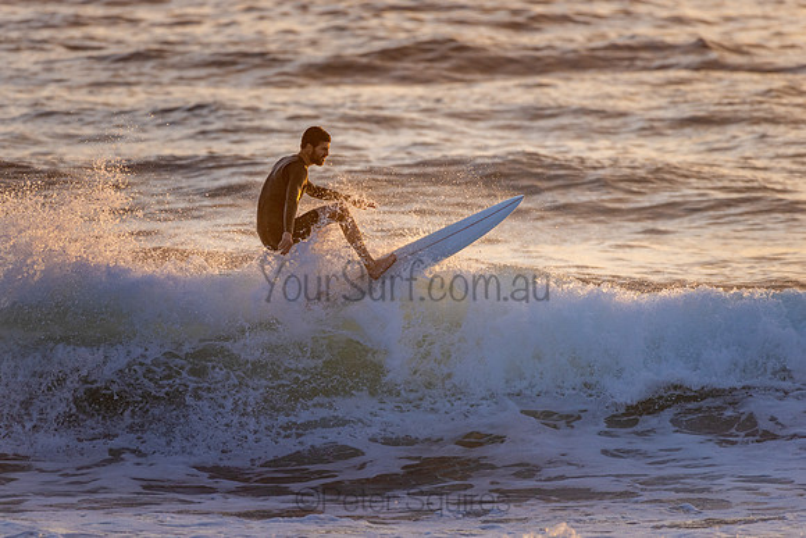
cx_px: 315
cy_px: 282
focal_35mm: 613
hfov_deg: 3.4
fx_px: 13725
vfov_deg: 2.2
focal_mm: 500
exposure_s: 1/500
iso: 250
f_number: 5.6
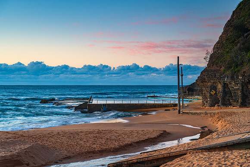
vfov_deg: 20.9
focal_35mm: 65
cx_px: 125
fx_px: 453
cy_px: 84
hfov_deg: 30.9
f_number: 8
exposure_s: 1/2
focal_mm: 65
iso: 100
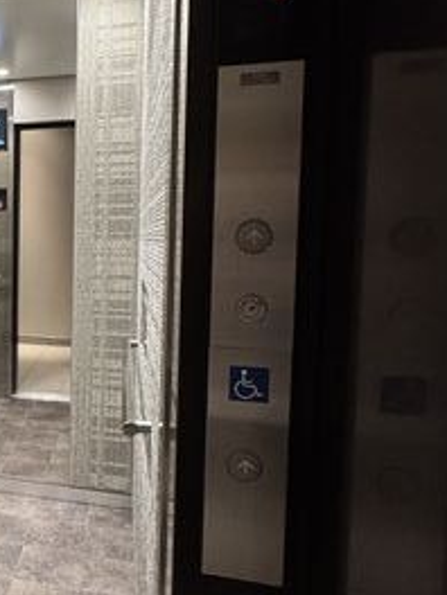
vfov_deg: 53.9
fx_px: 585
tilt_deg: -3.8
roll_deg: -0.3
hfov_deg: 34.7
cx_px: -68
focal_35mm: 34
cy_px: 275
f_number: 2.2
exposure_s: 1/50
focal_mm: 2.22
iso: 320
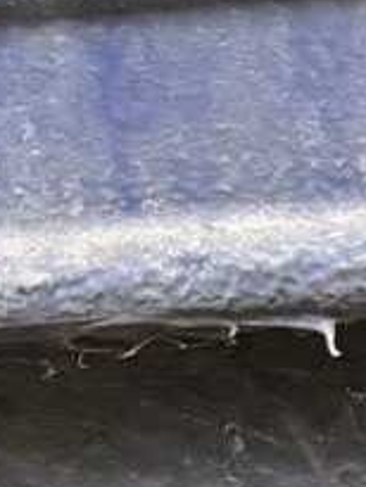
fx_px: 2802
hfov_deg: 7.1
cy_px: 791
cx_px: 838
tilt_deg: -21.8
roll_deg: +0.9
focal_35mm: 199
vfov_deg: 9.6
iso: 400
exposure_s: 1/60
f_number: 1.6
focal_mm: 5.96
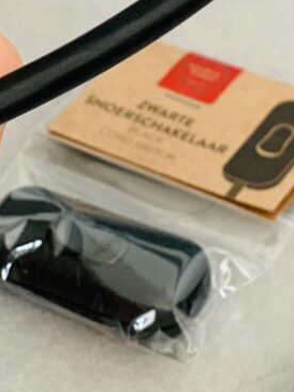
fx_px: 1652
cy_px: -100
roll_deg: +2.6
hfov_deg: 10.0
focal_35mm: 146
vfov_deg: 13.1
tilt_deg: -39.6
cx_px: 342
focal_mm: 6
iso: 125
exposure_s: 1/60
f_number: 2.4
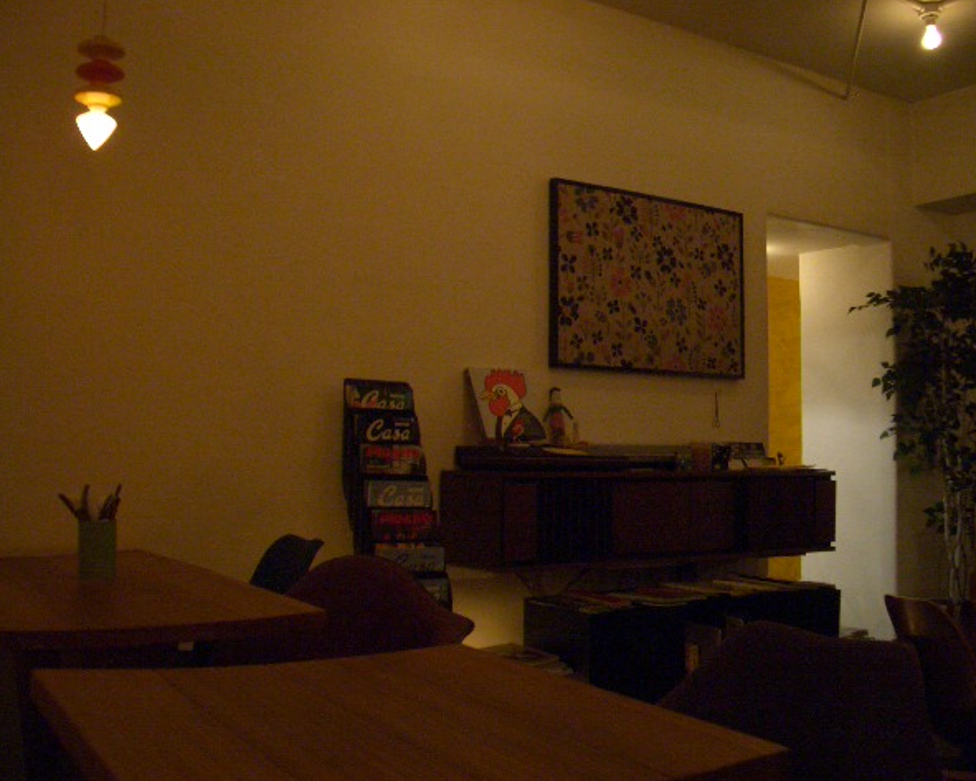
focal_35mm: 37
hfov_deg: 49.1
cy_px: 390
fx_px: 1069
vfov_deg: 40.1
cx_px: 476
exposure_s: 1/8
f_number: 2.6
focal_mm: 5.8
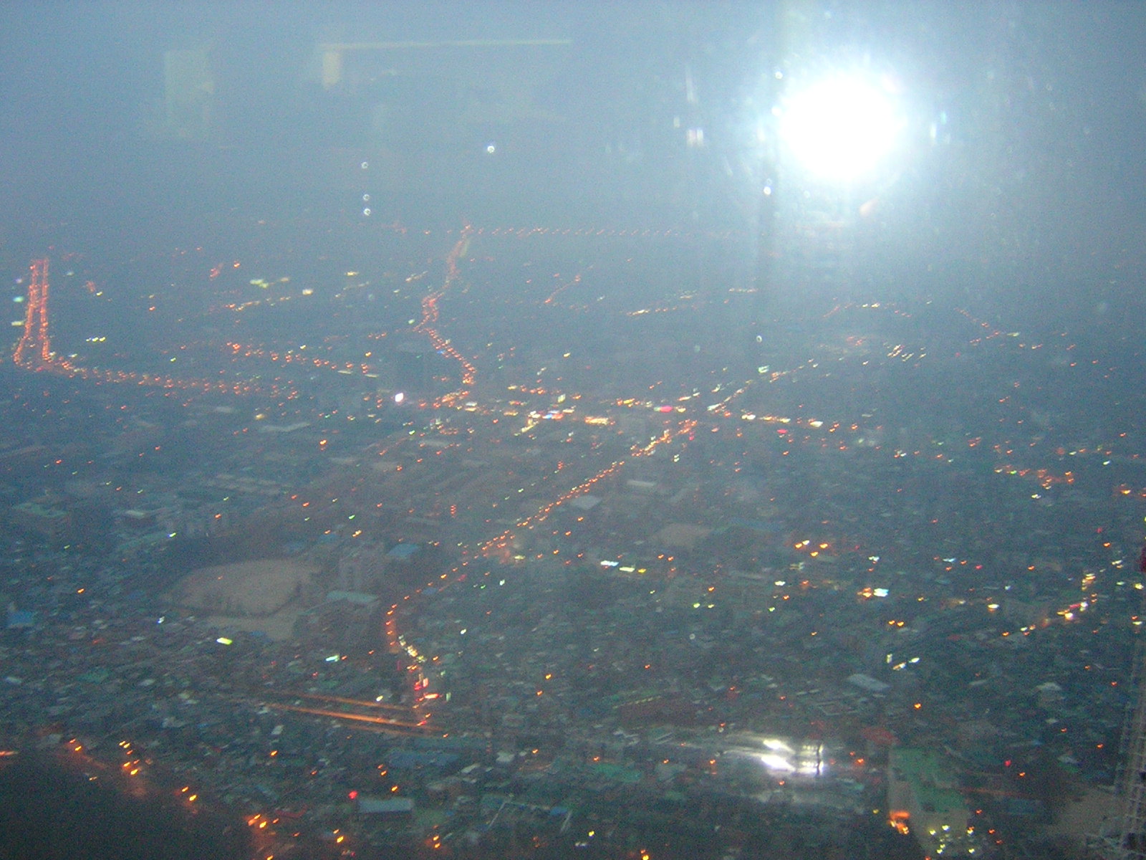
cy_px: 430
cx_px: 573
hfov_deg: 51.4
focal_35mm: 36
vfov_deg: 39.7
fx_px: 1192
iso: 400
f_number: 2.6
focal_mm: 4.7
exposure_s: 1/8.4
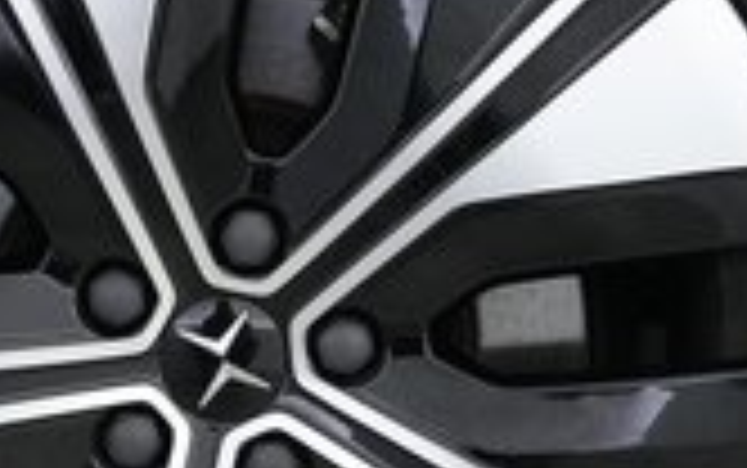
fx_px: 1915
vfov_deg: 13.9
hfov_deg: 22.0
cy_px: 351
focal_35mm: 94
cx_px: 234
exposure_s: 1/160
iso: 4000
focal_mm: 24
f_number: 2.8
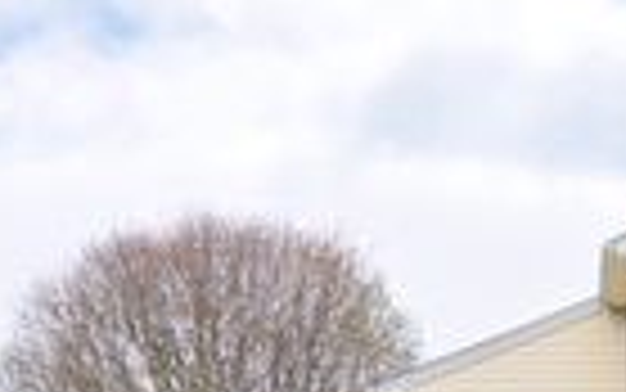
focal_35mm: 110
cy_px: 491
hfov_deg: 17.5
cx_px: 851
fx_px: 1877
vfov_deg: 11.6
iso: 640
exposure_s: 1/400
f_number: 7.1
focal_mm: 20
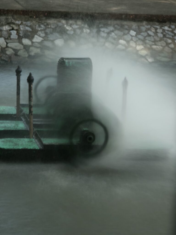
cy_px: 118
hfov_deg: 12.9
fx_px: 780
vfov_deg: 17.1
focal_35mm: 115
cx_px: 88
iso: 40
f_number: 3.4
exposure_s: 1.5
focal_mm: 18.6
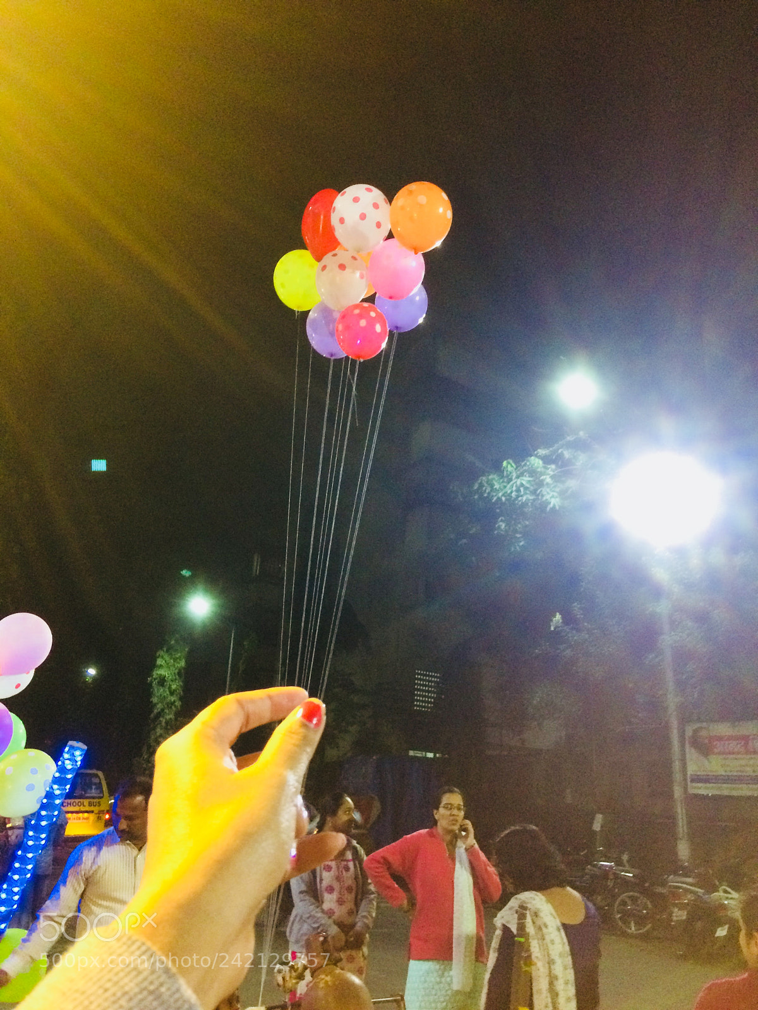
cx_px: 379
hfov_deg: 48.2
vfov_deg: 61.7
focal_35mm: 29
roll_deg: -2.5
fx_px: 847
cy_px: 505
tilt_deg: +20.0
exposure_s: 1/33
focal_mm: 4.15
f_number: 2.2
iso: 320
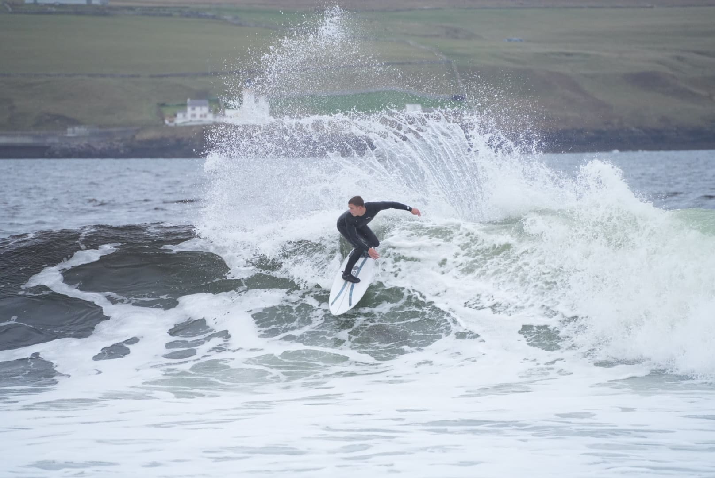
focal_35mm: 300
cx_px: 358
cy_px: 239
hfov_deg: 6.9
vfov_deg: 4.6
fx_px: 5962
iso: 2500
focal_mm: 300
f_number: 6.3
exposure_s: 1/2000
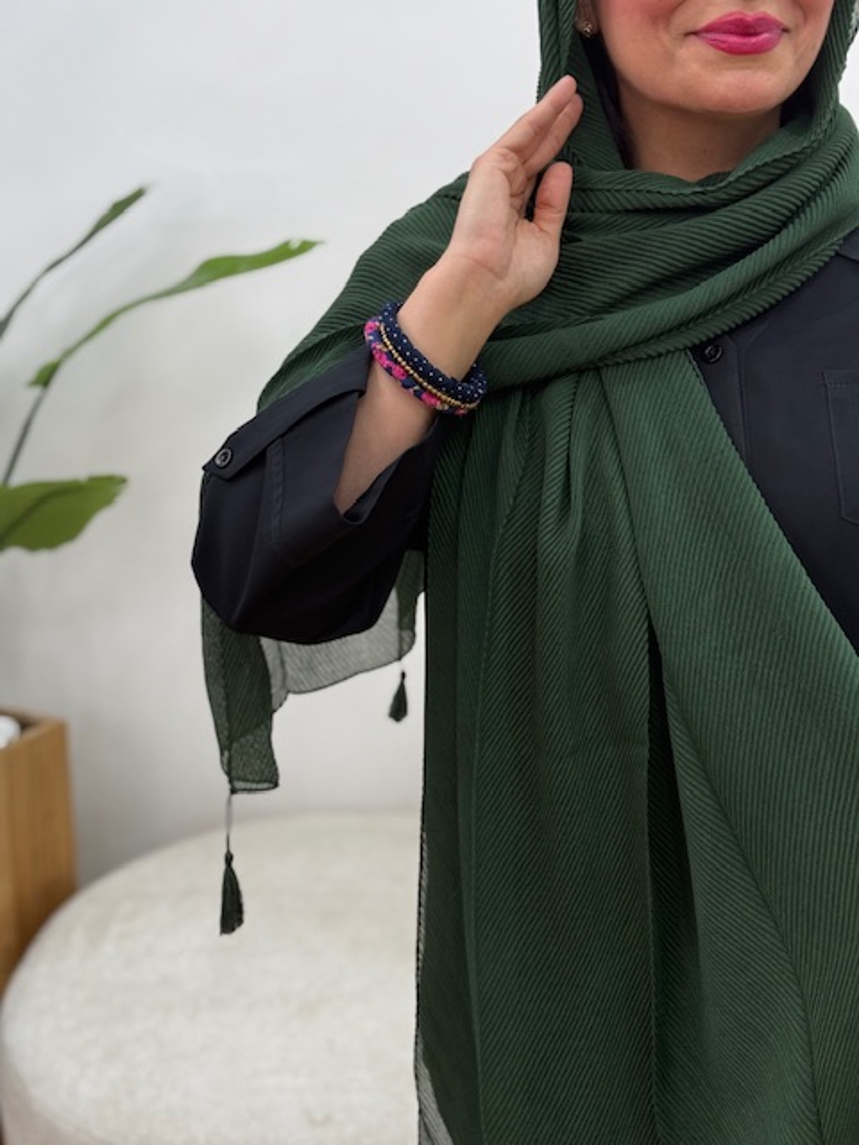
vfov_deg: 39.7
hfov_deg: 30.3
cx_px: 430
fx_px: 1588
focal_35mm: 48
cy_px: 572
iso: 64
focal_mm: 6.76
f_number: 1.78
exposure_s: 1/299
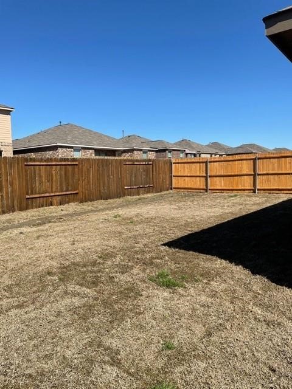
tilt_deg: -3.4
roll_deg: +1.2
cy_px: 194
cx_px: 146
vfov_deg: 67.3
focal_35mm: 26
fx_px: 292
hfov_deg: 53.1
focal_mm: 4.2
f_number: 1.6
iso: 32
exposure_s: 1/3731
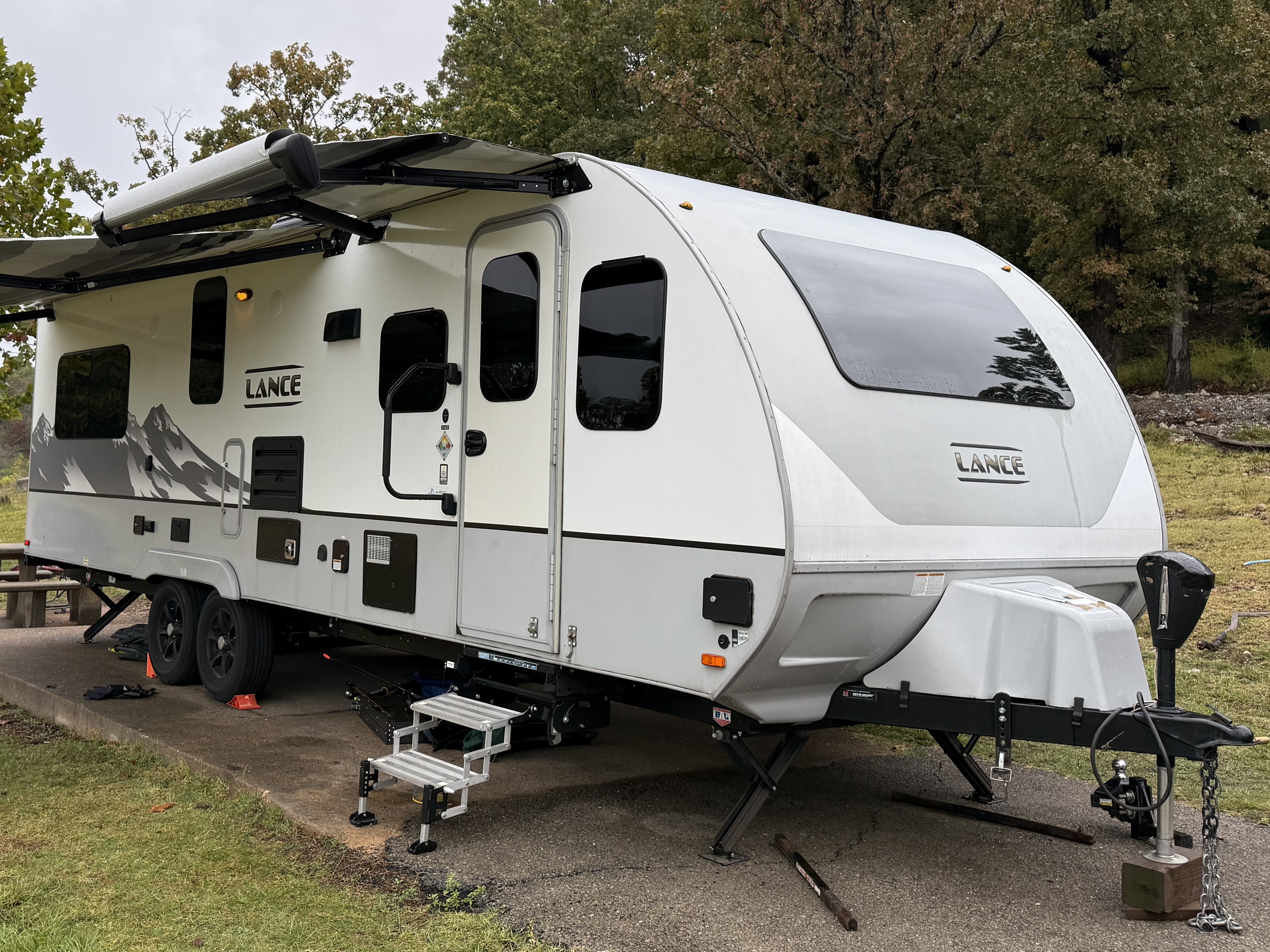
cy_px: 403
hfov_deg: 52.1
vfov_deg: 40.6
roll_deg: -0.6
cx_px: 480
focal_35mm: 35
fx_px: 1284
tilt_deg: +3.6
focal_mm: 6.76
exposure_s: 1/517
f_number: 1.78
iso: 100
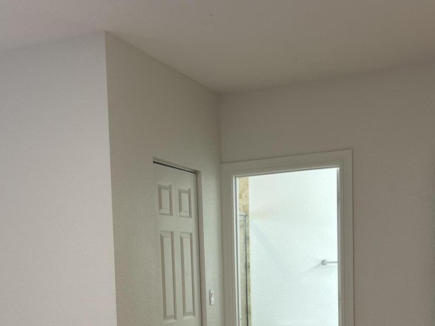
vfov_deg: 25.9
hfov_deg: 35.5
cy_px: 310
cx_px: 191
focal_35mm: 54
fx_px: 679
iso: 80
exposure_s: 1/120
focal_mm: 5.7
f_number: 1.5
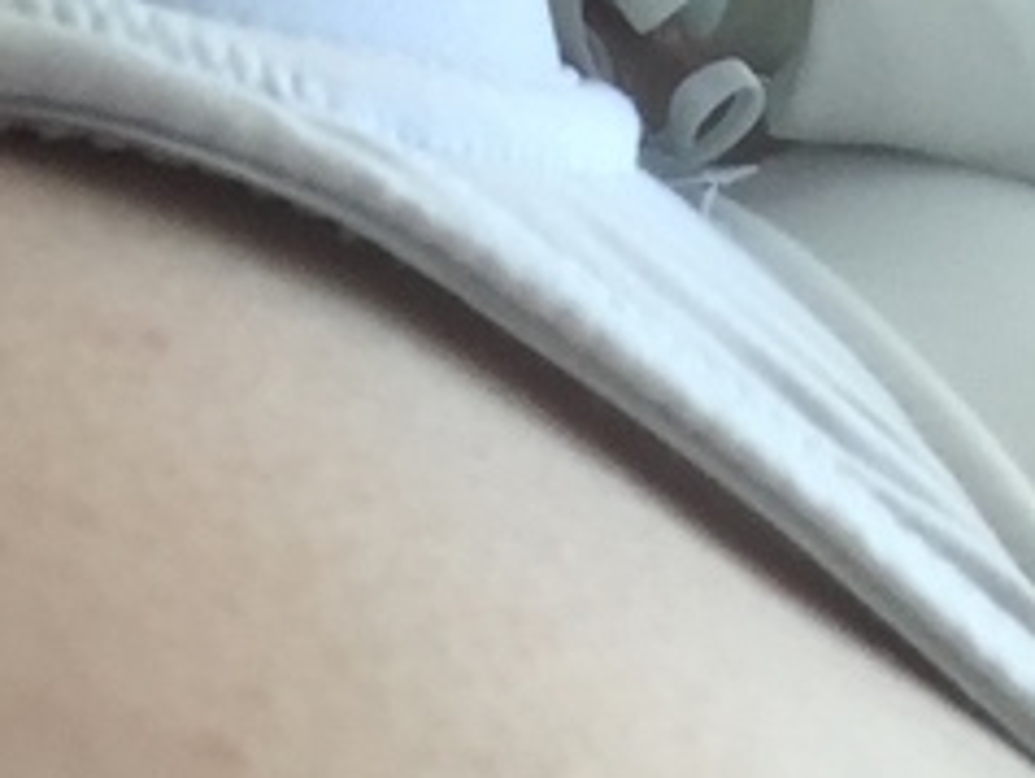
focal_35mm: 78
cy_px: 965
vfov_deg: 17.9
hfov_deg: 23.3
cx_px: -144
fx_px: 2335
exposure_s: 1/33
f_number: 2.2
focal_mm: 2.65
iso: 40
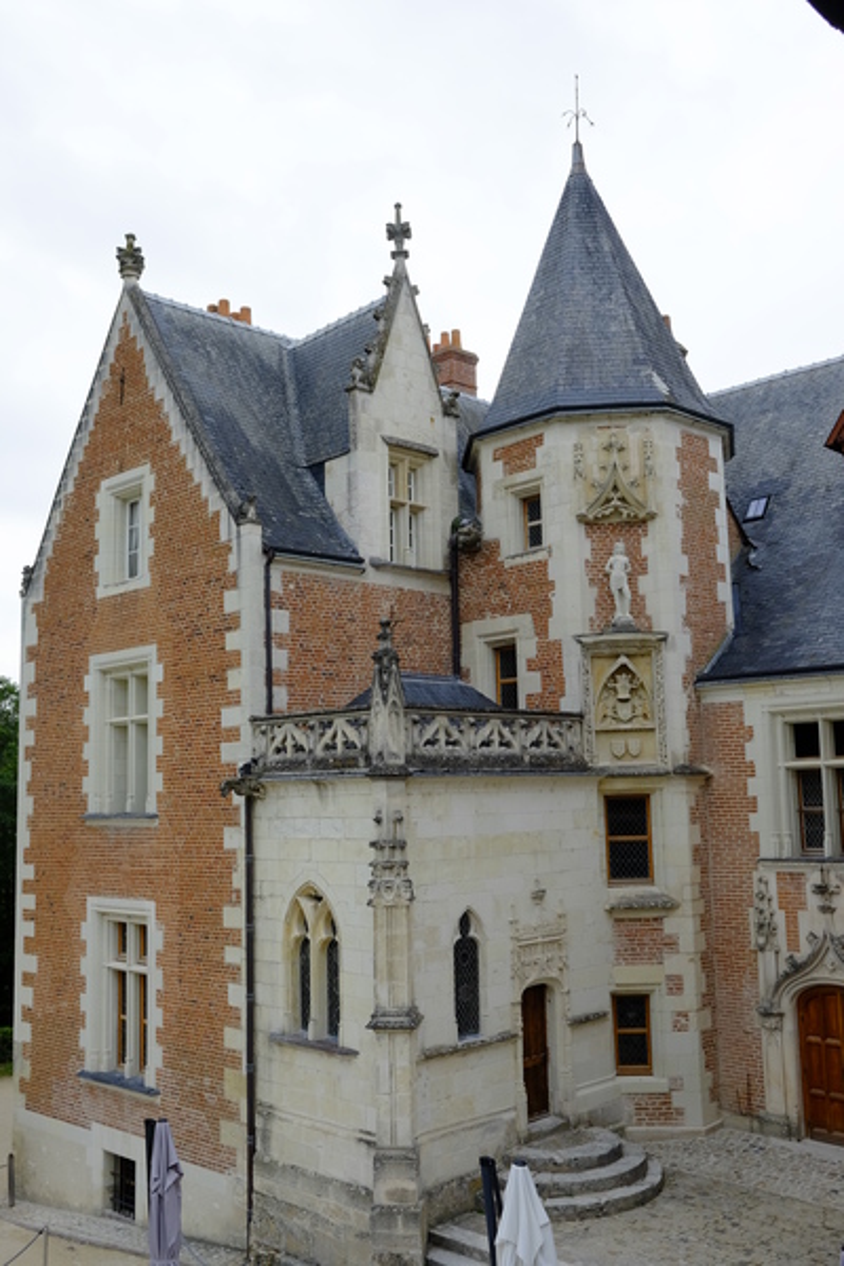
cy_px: 633
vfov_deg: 54.4
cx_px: 422
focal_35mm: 35
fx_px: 1231
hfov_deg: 37.9
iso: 400
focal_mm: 23
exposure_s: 1/70
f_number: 13
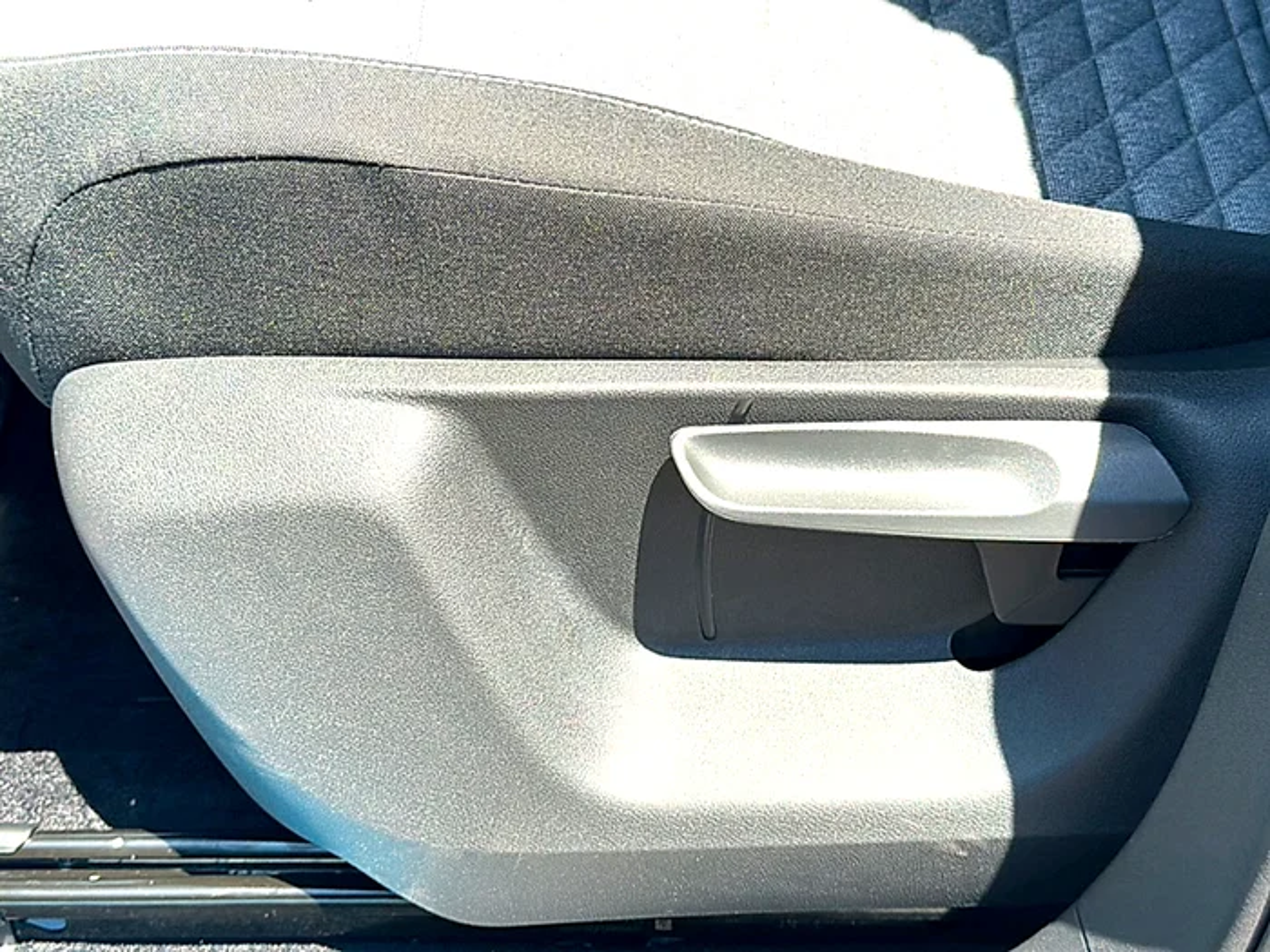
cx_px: 635
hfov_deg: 37.5
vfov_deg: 28.6
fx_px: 1871
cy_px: 476
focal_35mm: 51
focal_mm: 6.86
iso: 64
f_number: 1.78
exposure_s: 1/751
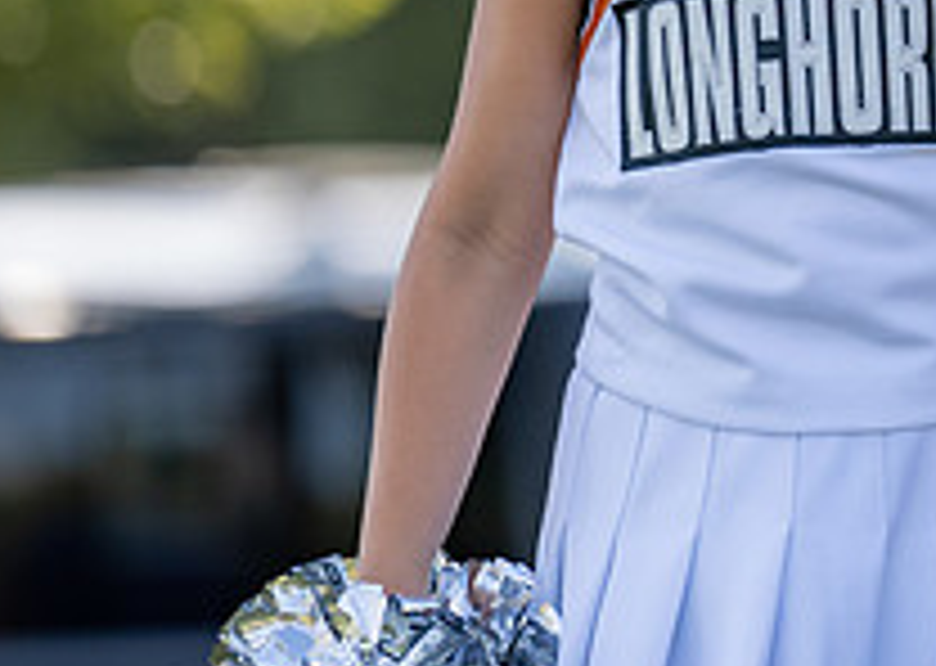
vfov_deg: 2.4
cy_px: -104
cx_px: 963
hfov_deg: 3.4
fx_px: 15743
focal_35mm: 593
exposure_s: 1/1000
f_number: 2.8
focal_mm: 200
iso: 160
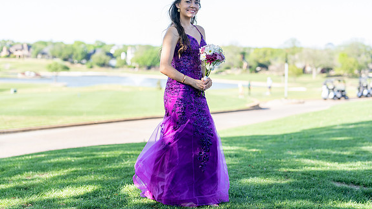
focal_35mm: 58
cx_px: 200
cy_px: 91
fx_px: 572
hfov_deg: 36.0
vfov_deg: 20.7
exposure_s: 1/1000
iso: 160
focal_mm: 50
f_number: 1.8
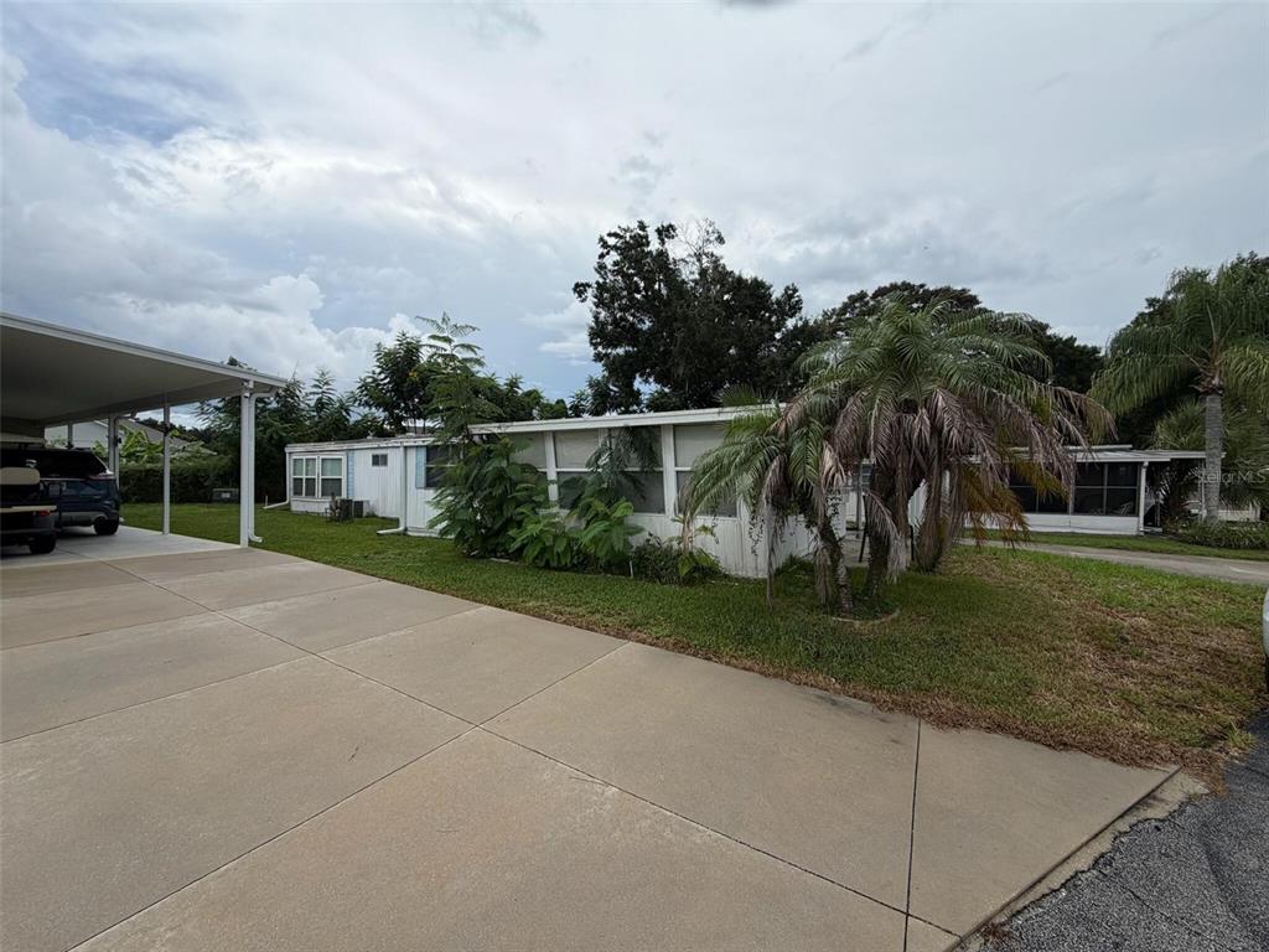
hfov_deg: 102.1
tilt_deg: -0.9
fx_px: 513
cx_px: 634
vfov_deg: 85.7
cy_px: 476
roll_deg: -0.8
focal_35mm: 14
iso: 32
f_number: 2.2
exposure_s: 1/770
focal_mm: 2.22
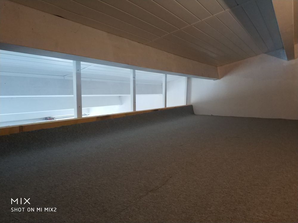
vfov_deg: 44.2
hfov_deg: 56.8
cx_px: 149
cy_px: 112
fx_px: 275
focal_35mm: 32
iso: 657
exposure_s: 1/17
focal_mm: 4.5
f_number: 2
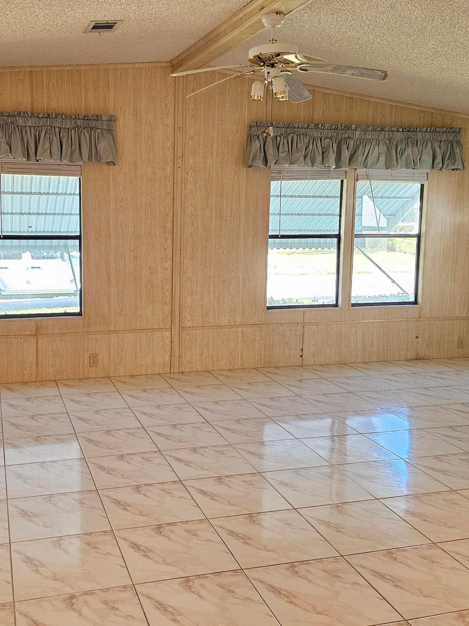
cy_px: 280
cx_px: 163
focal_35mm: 37
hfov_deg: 38.3
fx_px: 668
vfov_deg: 50.0
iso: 320
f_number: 1.7
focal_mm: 6.3
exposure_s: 1/120
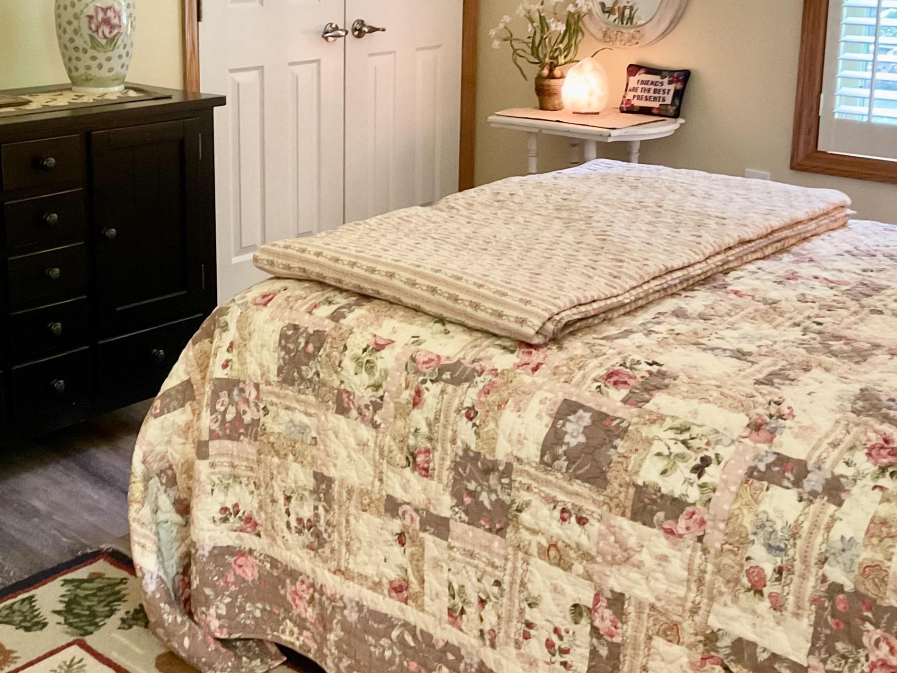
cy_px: 192
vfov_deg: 30.5
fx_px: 1218
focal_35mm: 47
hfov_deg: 39.9
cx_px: 285
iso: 250
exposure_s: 1/40
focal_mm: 3
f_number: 1.8
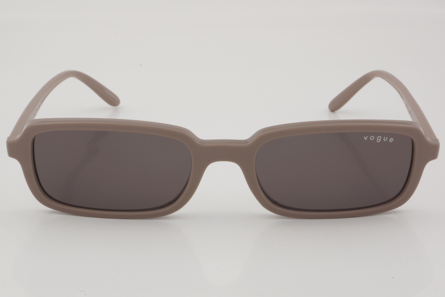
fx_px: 1020
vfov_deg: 16.6
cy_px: 148
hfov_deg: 24.6
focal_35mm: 82
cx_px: 222
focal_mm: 55
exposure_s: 1/3
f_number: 32
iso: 100
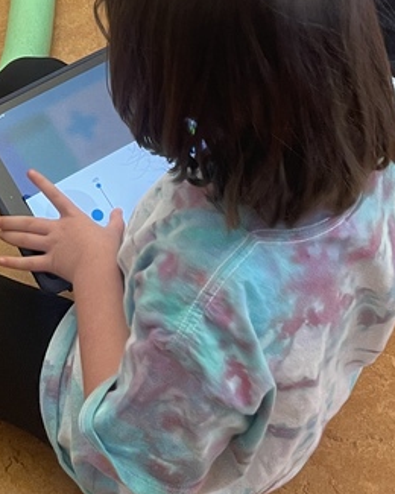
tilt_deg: -34.8
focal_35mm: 80
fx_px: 1169
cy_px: -160
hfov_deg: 18.7
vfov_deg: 21.4
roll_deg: +3.7
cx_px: 17
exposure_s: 1/60
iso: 100
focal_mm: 4.2
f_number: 1.6
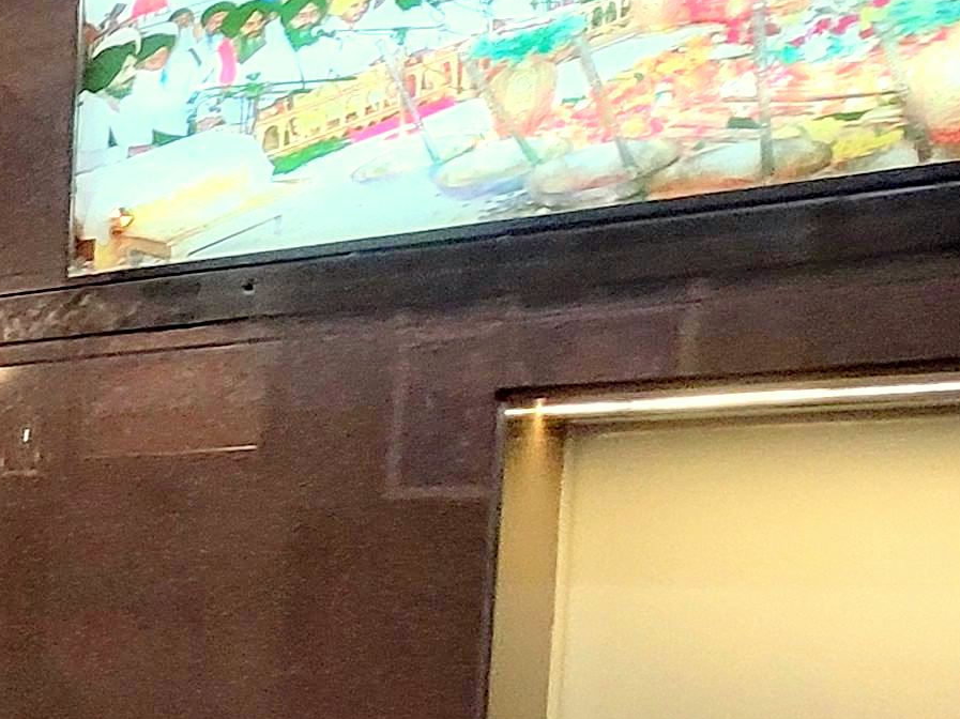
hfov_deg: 20.9
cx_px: -822
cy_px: 744
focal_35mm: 58
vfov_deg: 23.9
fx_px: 1608
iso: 160
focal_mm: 1.74
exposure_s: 1/50
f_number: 2.2
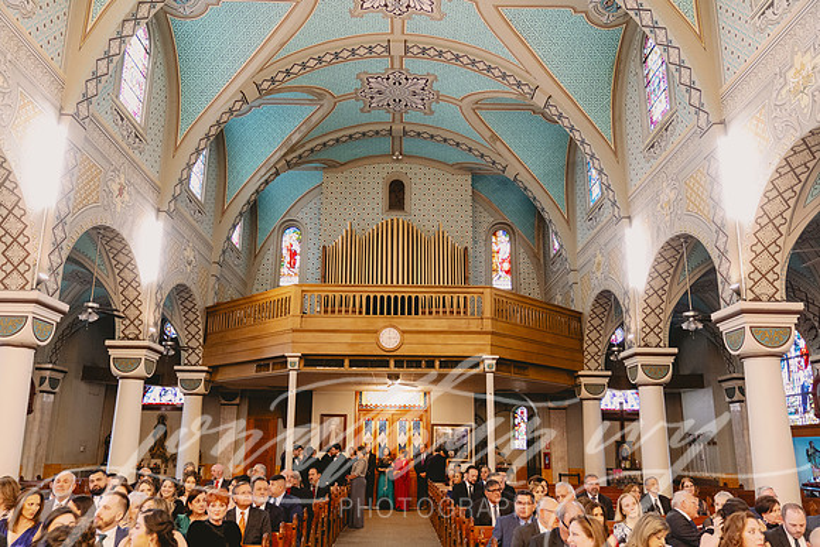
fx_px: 638
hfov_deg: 65.5
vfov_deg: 46.4
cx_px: 410
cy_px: 274
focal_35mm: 28
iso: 3200
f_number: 2.8
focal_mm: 28
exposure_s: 1/125
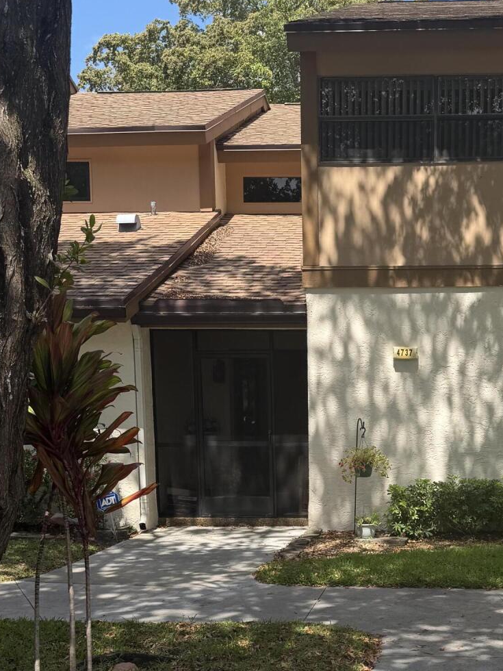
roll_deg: +0.2
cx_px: 397
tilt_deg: -7.5
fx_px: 949
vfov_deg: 38.1
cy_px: 490
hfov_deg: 29.1
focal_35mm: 49
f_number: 1.78
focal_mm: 6.76
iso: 80
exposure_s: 1/2053
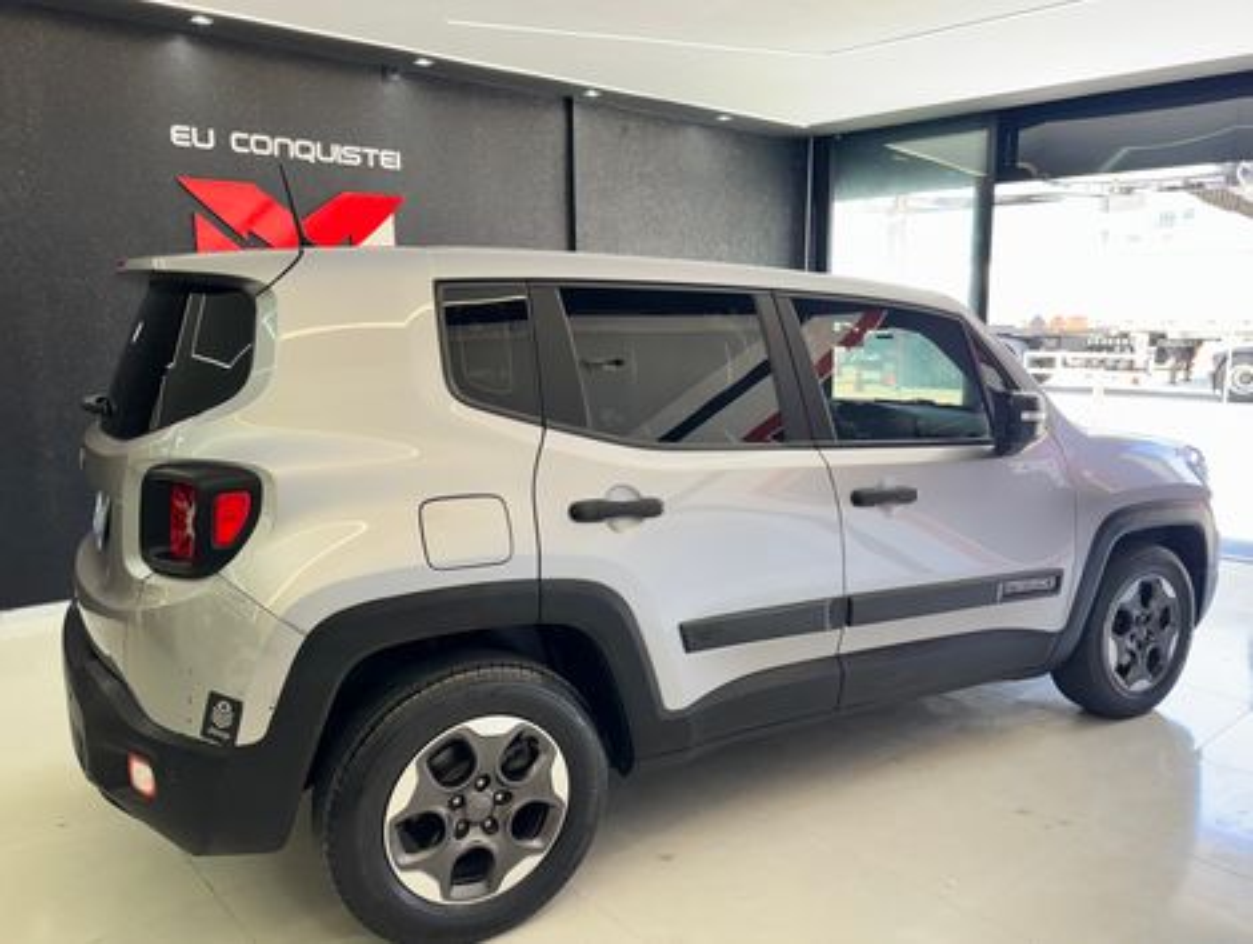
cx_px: 626
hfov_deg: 71.5
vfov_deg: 56.9
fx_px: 870
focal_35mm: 24
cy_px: 472
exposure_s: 1/120
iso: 80
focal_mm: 6.76
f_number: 1.78
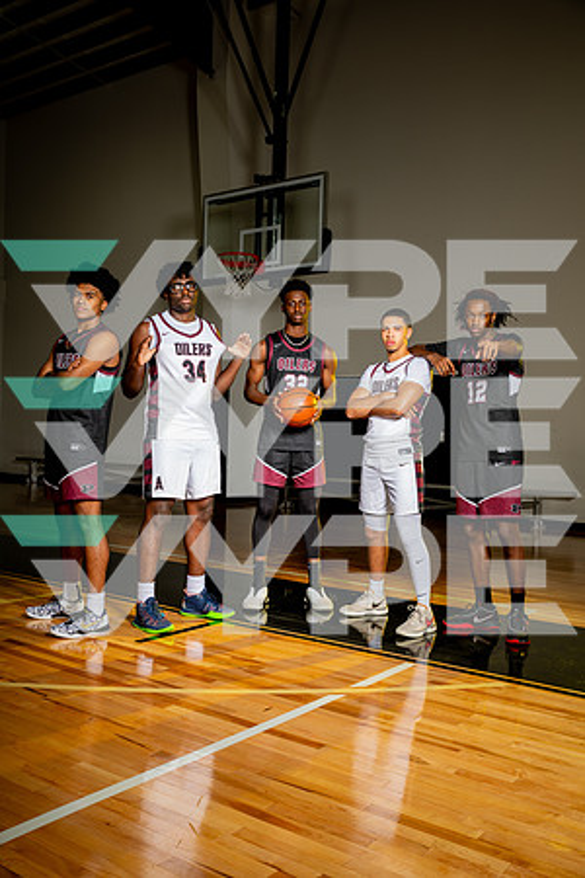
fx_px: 853
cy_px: 439
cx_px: 292
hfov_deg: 37.9
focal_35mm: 35
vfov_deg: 54.4
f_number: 6.3
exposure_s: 1/200
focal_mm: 35
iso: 100
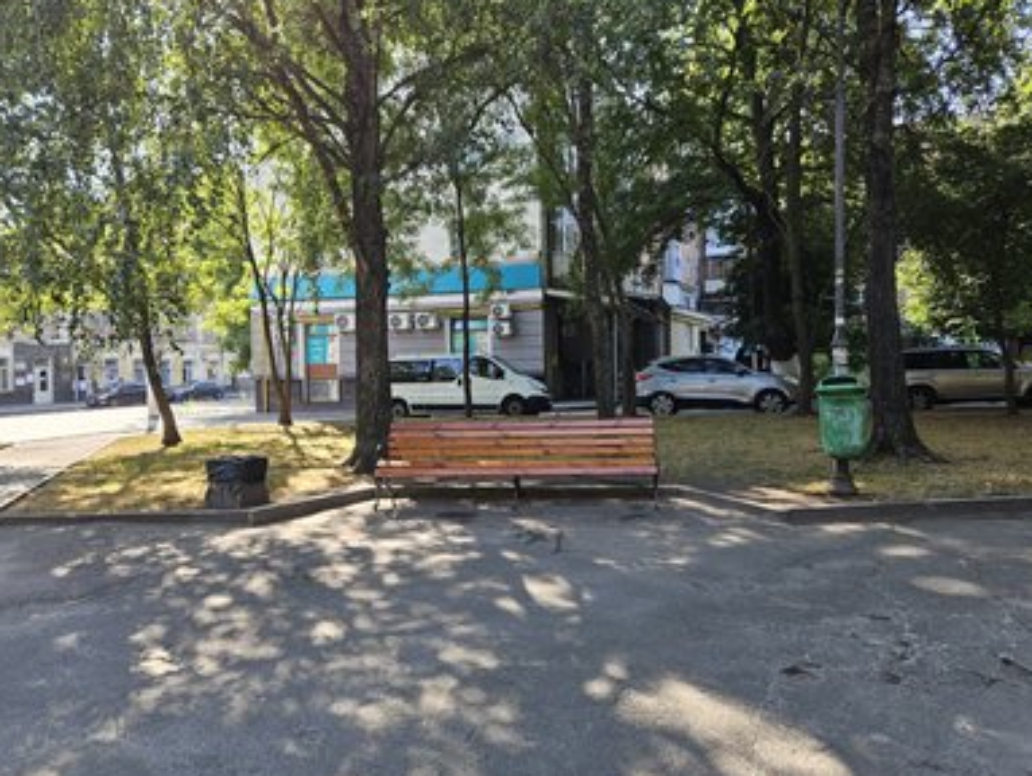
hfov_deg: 71.5
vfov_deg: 56.9
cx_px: 528
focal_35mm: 24
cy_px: 396
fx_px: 716
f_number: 1.8
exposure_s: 1/180
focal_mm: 5.4
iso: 32
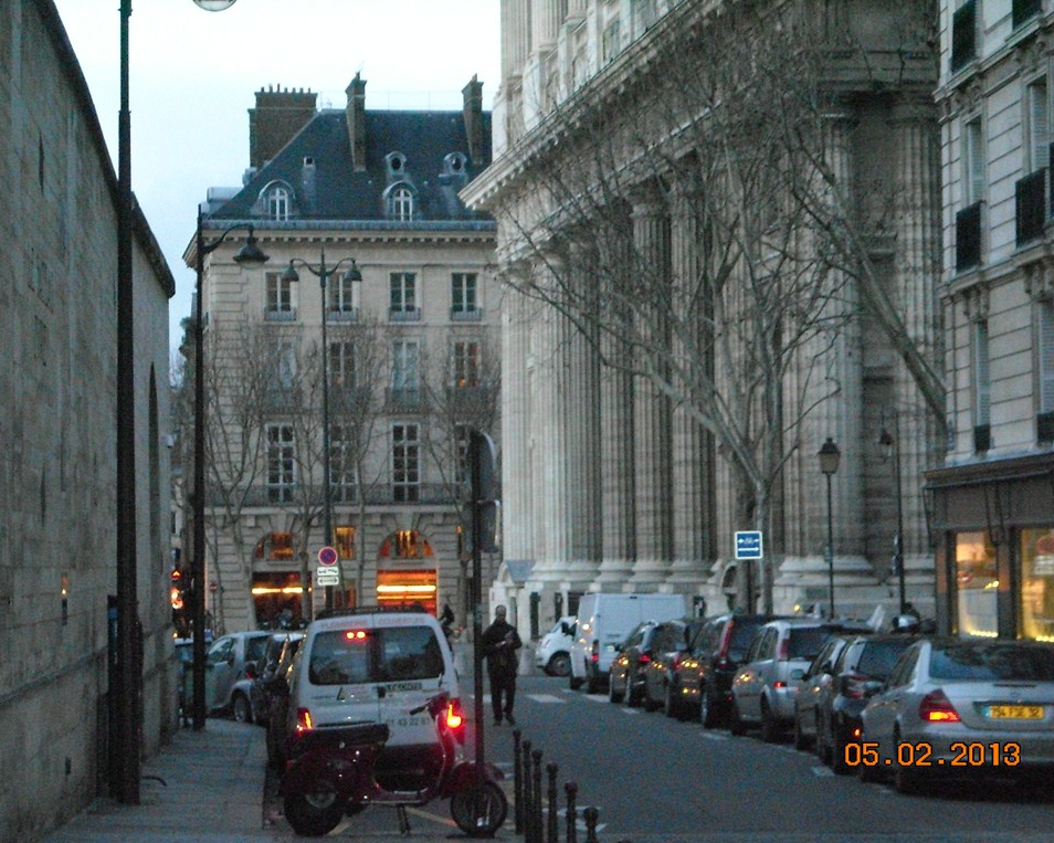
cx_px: 503
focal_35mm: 110
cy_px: 422
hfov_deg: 17.5
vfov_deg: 14.0
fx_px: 3431
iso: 1467
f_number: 4.7
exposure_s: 1/60
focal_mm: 17.1
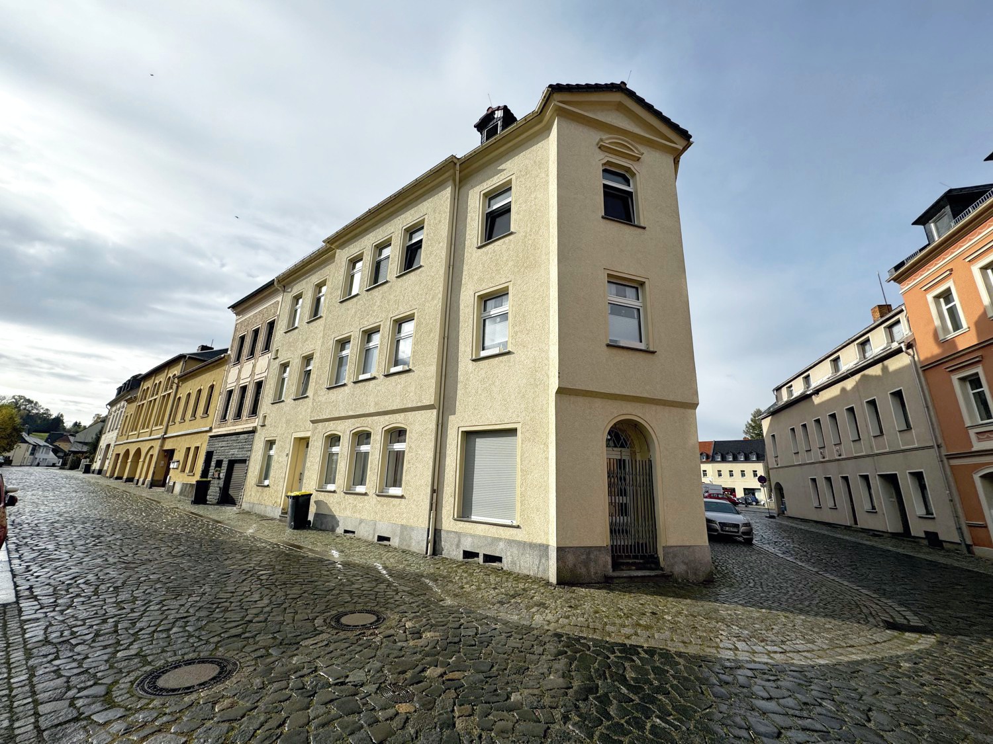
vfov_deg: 85.7
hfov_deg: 102.1
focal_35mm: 14
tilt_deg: +16.0
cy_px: 372
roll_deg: -1.8
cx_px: 496
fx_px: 402
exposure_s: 1/2494
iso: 50
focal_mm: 2.22
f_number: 2.2
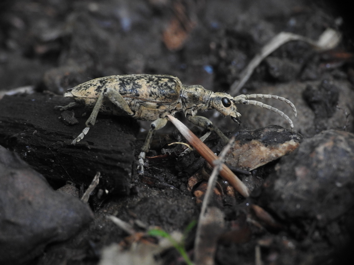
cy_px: 132
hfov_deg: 18.7
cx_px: 177
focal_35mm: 105
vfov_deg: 14.1
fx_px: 1074
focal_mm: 18.8
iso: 400
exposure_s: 1/25
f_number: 4.8
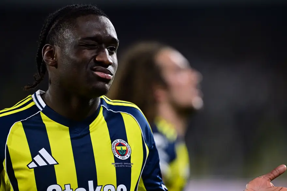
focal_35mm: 400
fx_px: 3189
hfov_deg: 5.2
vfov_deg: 3.4
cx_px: 144
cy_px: 96
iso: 2500
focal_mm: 400
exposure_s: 1/2500
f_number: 2.8
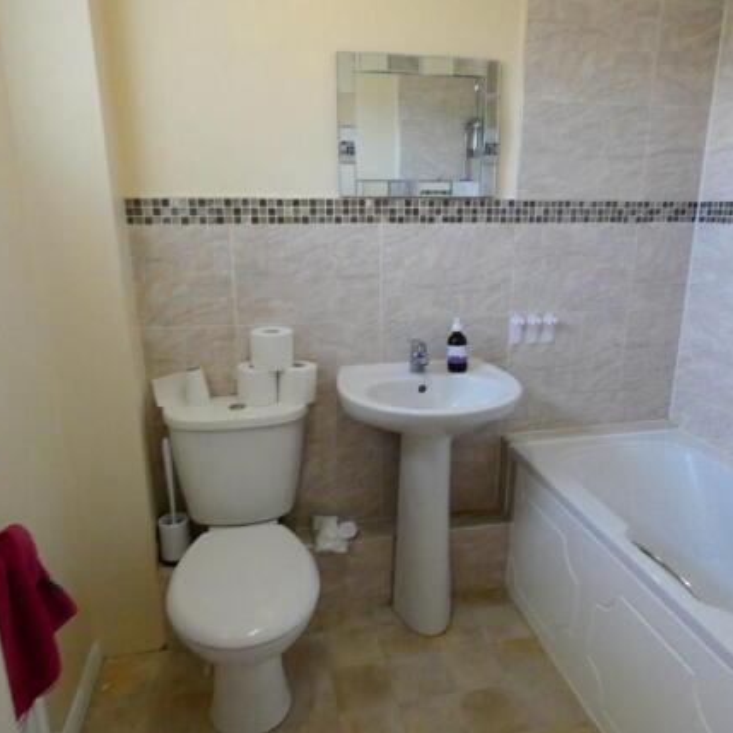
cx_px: 397
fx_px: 575
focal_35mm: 24
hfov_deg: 64.9
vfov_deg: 65.0
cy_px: 370
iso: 400
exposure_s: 1/60
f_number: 2.8
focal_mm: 3.6
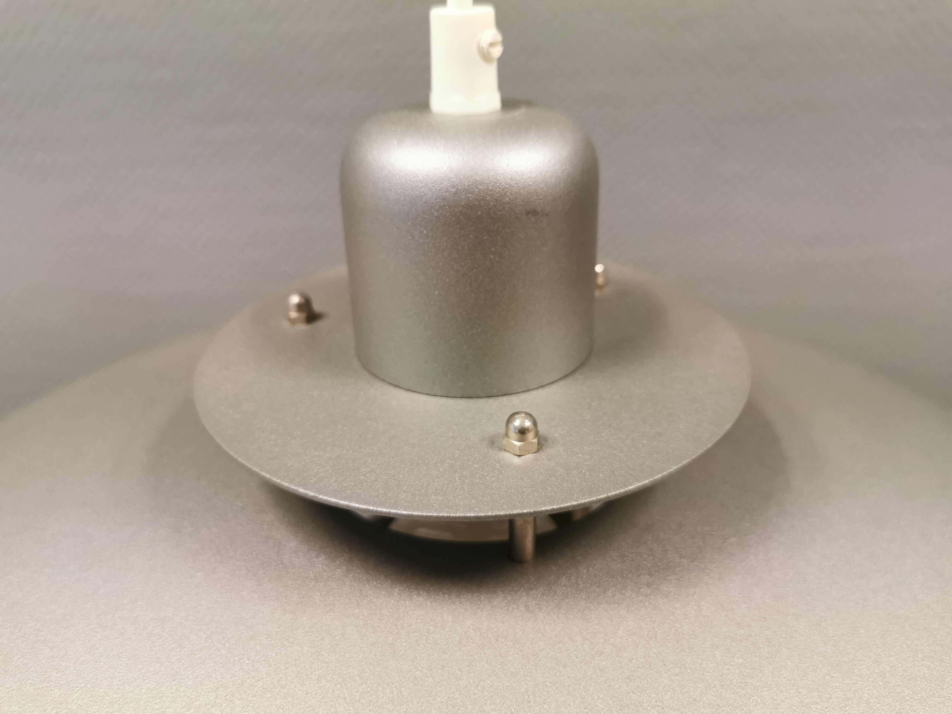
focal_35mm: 27
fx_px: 743
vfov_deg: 51.4
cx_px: 476
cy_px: 357
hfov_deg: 65.3
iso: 250
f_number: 1.6
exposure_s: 1/60
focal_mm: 5.56
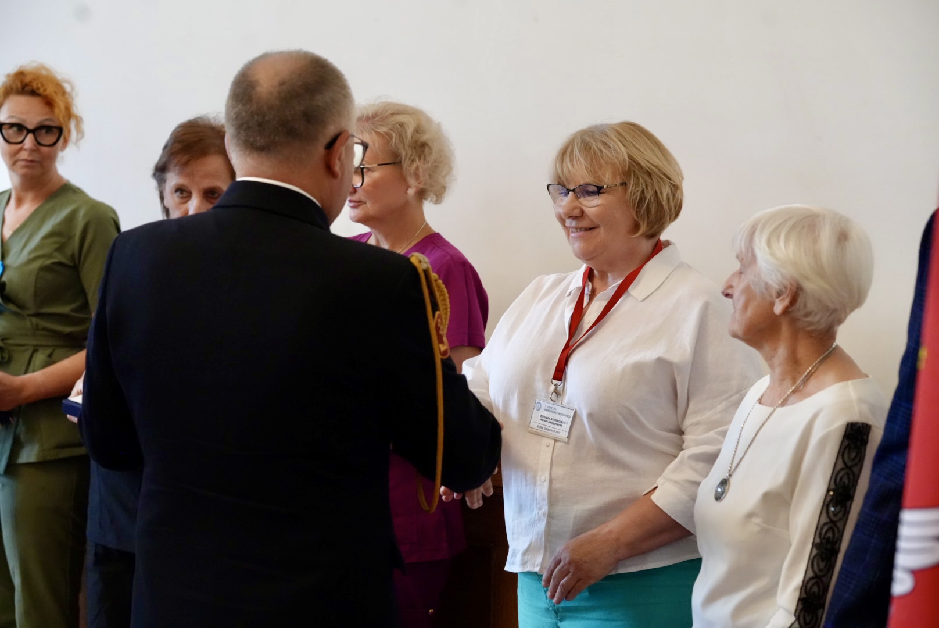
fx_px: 2219
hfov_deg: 23.9
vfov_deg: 16.1
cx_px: 470
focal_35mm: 85
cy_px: 314
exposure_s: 1/160
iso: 8000
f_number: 4
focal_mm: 85
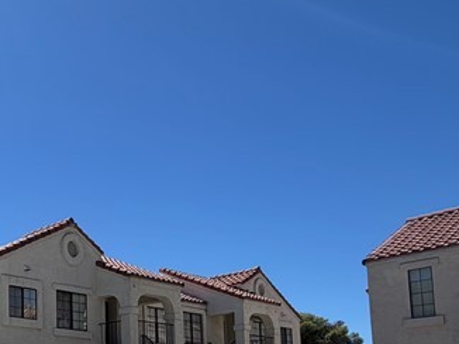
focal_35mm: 44
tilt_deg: +5.2
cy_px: 352
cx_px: -21
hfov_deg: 37.4
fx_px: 583
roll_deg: +0.5
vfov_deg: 30.3
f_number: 2.2
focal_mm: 2.22
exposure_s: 1/1399
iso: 20
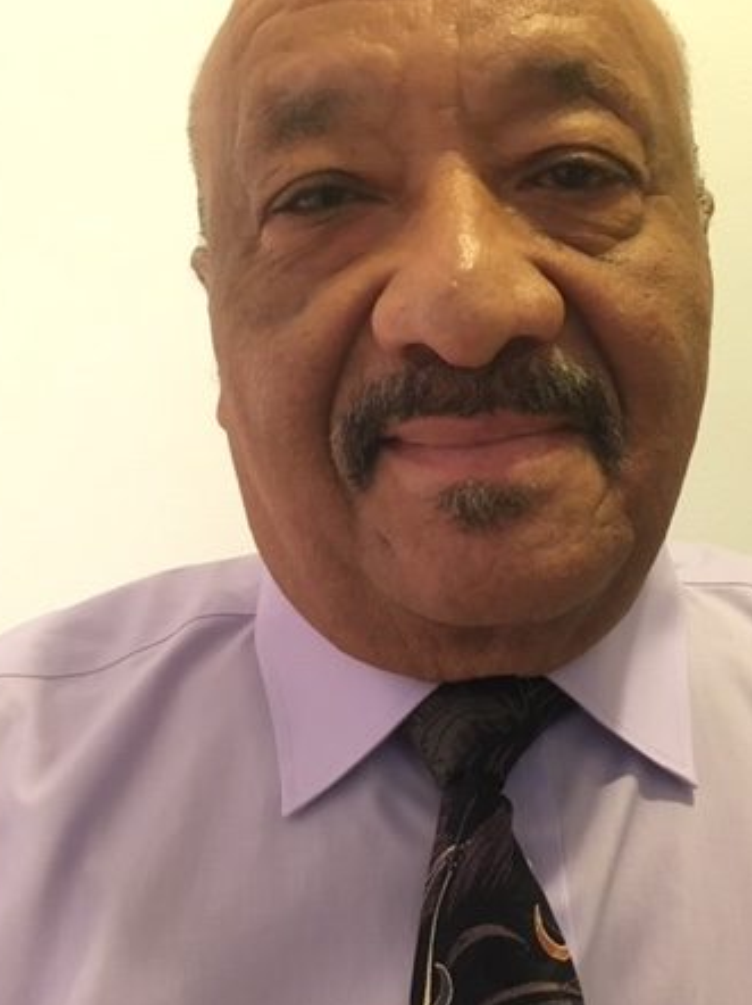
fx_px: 1218
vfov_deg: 44.8
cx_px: 475
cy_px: 543
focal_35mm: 42
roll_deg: +0.4
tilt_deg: -6.1
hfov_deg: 34.1
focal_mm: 4.15
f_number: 2.2
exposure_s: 1/15
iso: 250
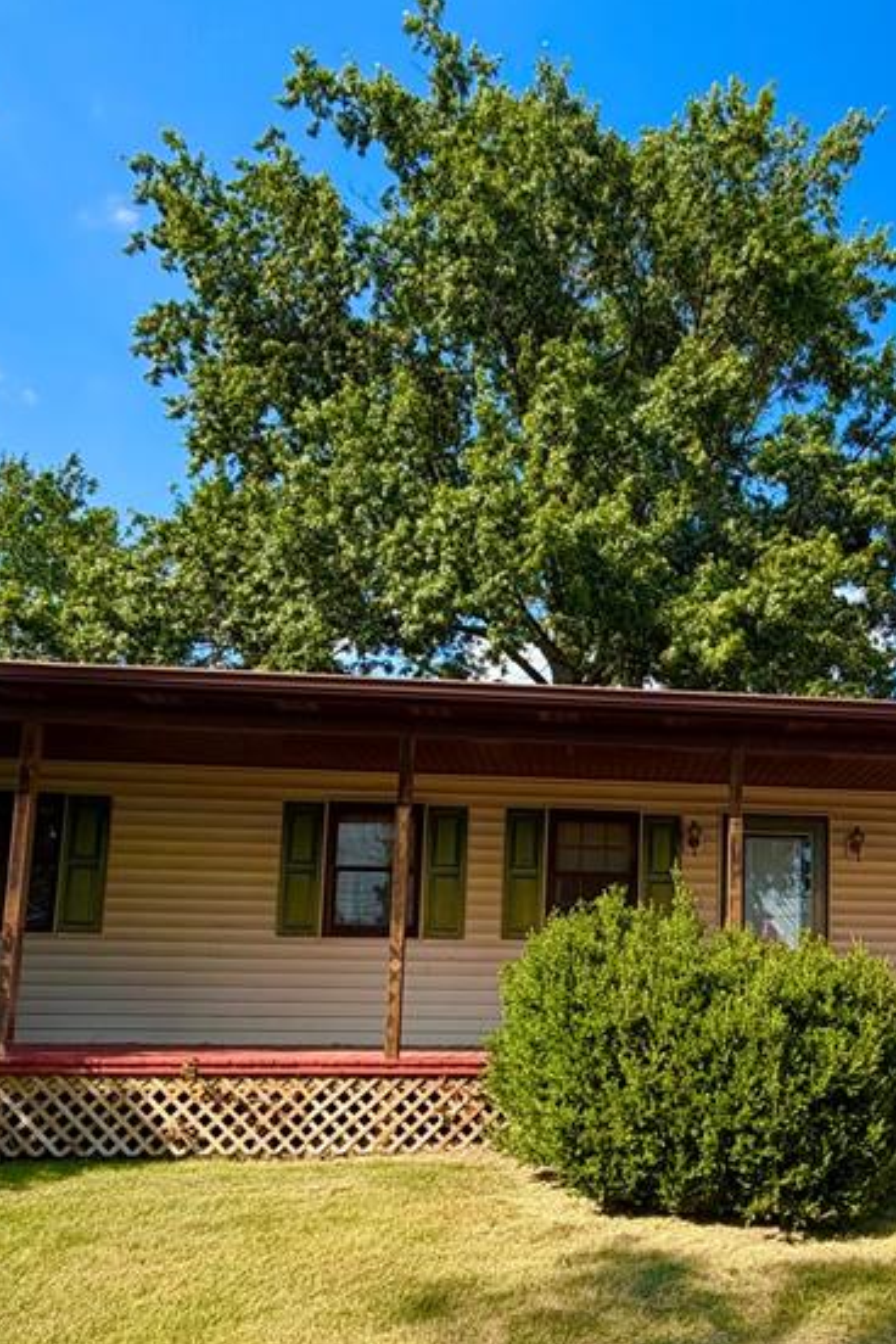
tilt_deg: +7.7
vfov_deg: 65.8
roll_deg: -0.2
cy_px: 881
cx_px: 711
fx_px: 1008
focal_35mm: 27
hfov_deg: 45.6
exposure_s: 1/770
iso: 32
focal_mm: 2.22
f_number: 2.2
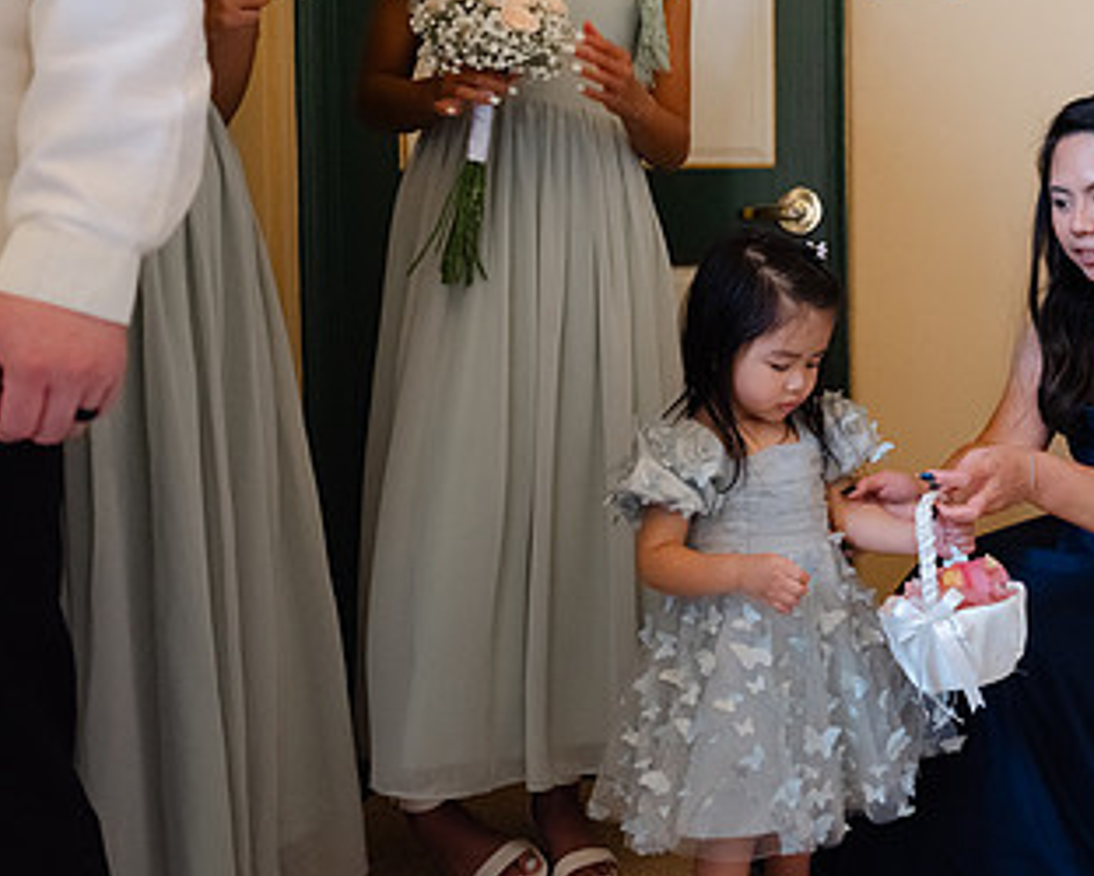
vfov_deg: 33.3
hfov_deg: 38.8
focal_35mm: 45
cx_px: 945
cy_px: 319
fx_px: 1458
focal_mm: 30
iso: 6400
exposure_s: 1/180
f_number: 3.5
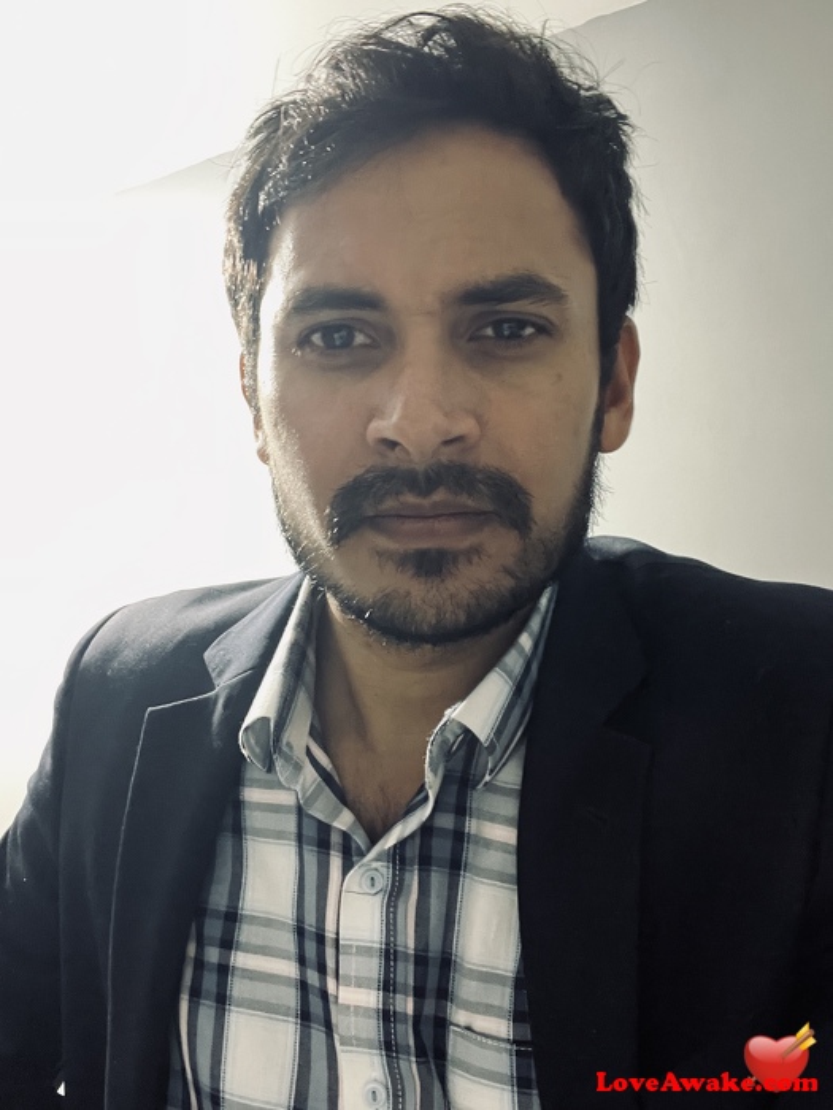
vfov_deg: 60.0
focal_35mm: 30
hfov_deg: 46.8
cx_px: 416
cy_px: 555
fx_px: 963
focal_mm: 2.71
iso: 640
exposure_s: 1/20
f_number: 2.2
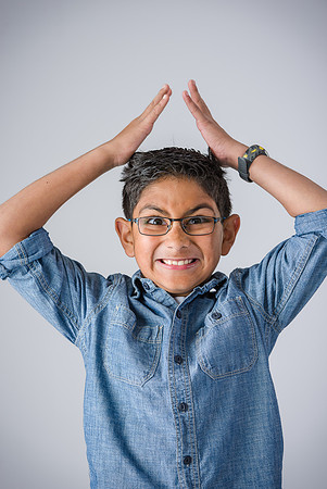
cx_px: 164
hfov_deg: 9.8
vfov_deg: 14.6
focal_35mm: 140
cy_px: 244
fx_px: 1903
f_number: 5.6
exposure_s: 1/160
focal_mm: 140
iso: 100
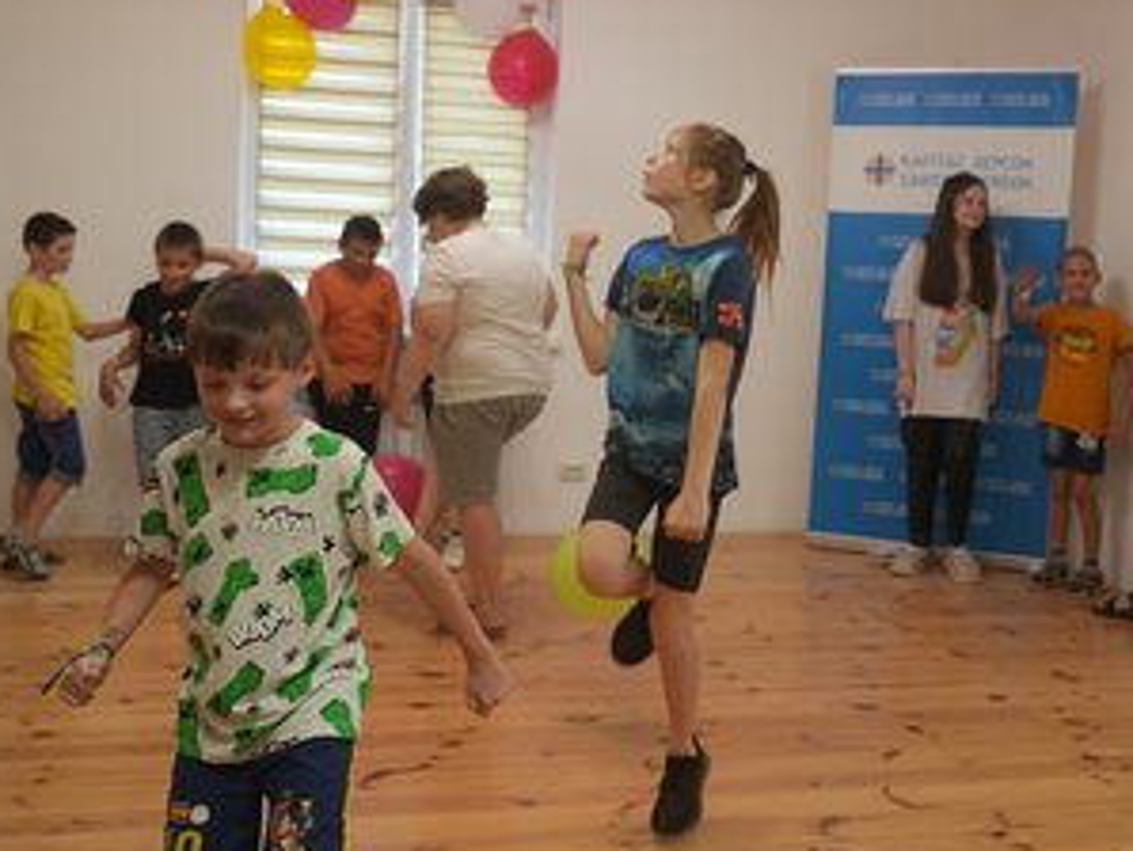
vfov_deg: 36.0
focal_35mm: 40
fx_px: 1310
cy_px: 378
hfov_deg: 46.6
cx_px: 650
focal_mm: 31
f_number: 4
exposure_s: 1/160
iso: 800
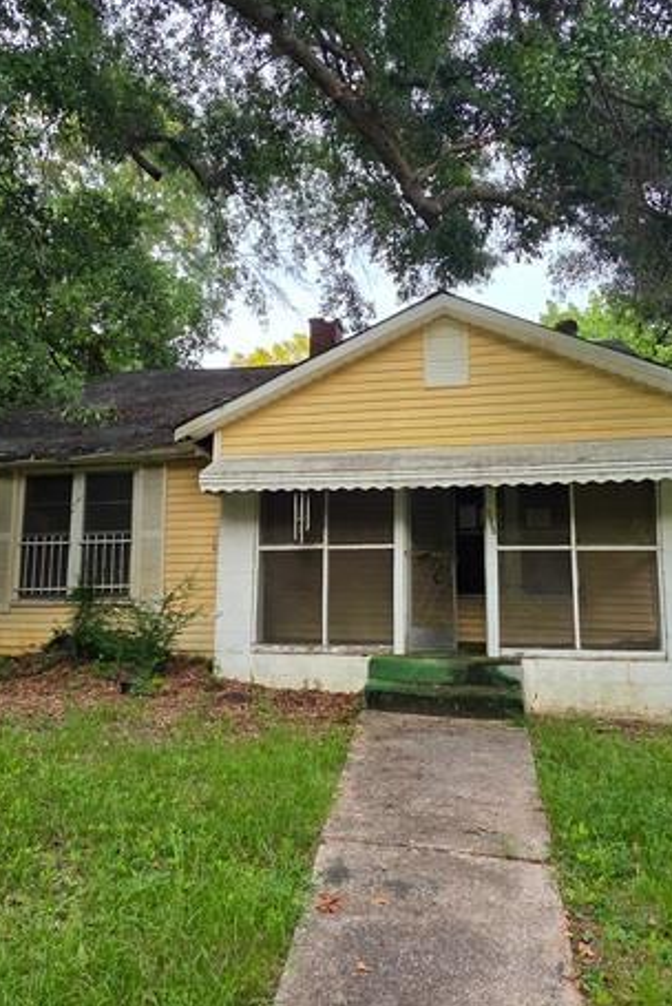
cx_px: 329
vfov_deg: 86.8
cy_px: 480
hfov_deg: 64.6
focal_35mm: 19
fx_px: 531
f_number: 1.9
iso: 200
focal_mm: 2.2
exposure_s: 1/120
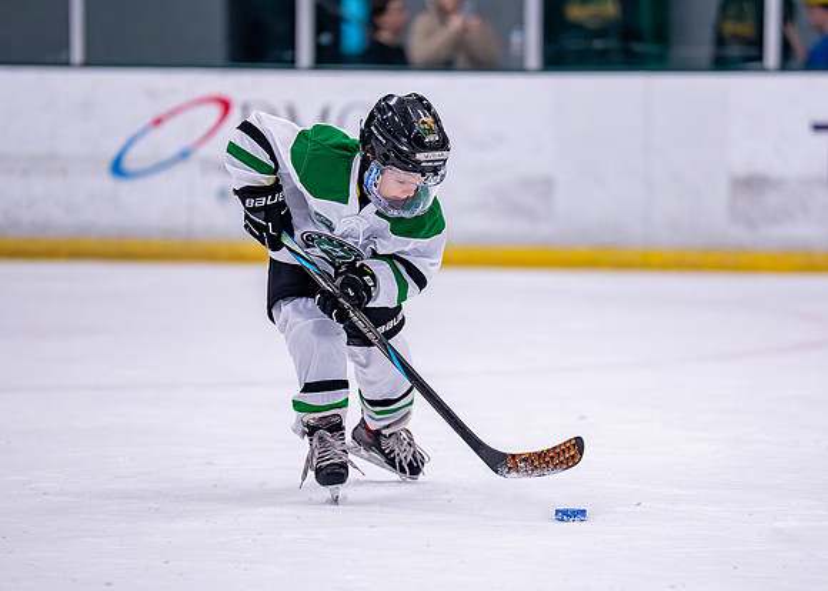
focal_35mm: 250
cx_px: 452
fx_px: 5883
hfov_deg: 8.1
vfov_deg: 5.8
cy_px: 295
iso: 2500
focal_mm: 200
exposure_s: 1/1250
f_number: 2.8
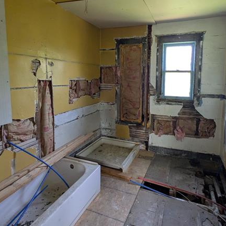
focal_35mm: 22
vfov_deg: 69.0
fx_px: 163
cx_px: 130
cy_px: 92
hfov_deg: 69.2
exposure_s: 1/60
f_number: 2.2
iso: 232
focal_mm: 1.83
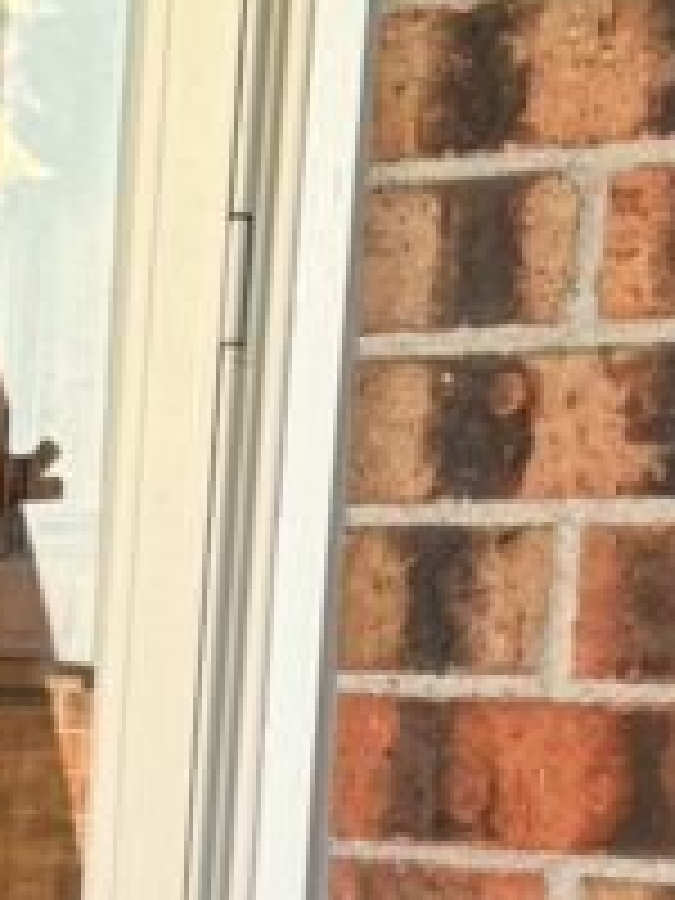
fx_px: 3198
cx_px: -320
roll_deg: -5.0
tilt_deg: -3.0
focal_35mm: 123
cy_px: 842
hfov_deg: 11.6
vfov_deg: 15.8
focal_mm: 6.76
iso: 80
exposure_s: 1/399
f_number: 1.78
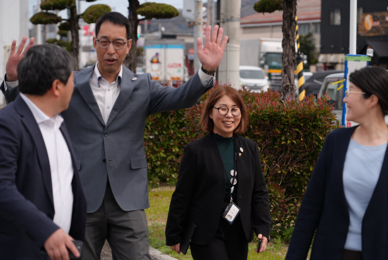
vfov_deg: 13.1
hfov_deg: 19.4
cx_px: 194
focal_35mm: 105
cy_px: 130
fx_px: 1132
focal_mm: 105
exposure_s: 1/640
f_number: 4.5
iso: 100
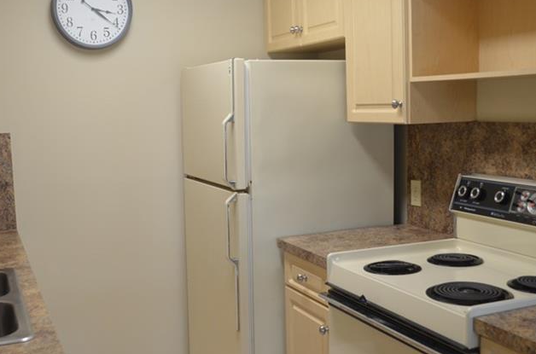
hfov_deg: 44.4
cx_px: 221
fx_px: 653
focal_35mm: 44
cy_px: 182
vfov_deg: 30.3
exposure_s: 1/60
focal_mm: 18
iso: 400
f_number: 4
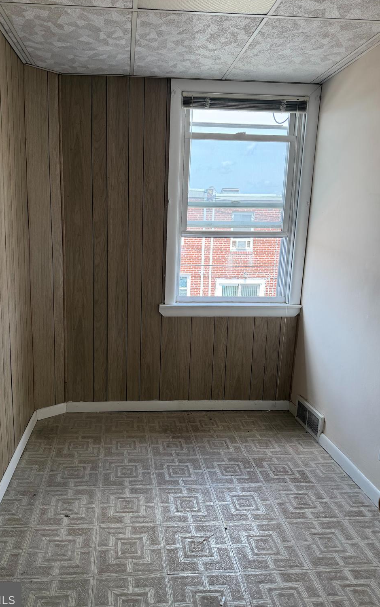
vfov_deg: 70.4
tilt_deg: -10.0
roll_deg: -1.4
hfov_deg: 47.3
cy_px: 305
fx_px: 431
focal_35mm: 26
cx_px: 153
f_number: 1.78
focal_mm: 6.76
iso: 80
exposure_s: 1/233
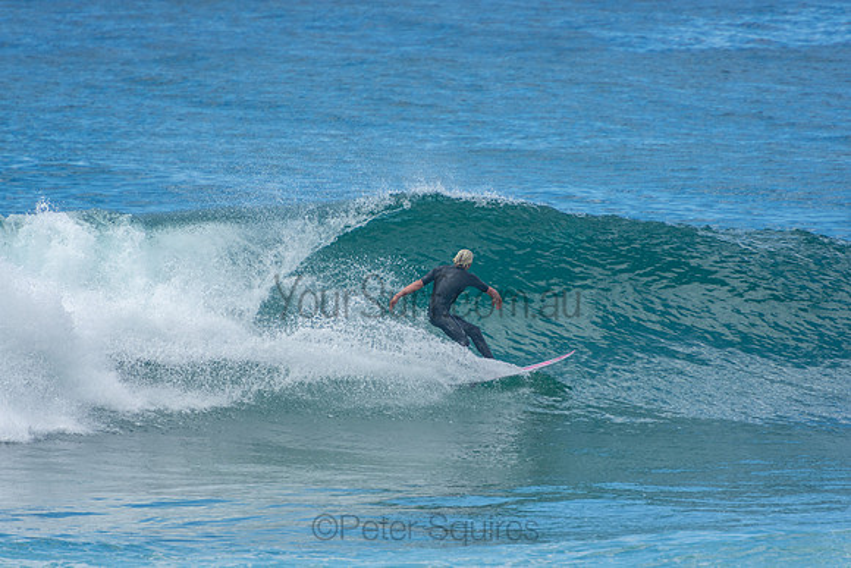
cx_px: 426
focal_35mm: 600
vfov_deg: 2.3
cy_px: 284
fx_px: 14186
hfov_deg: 3.4
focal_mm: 400
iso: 280
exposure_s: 1/1250
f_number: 5.6
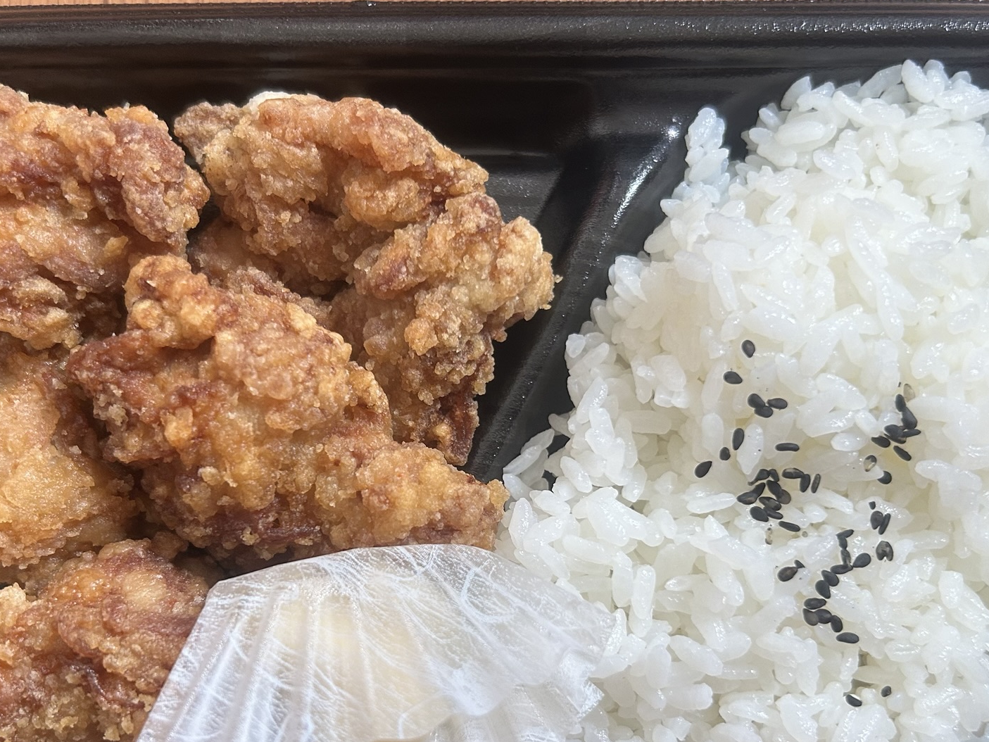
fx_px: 1057
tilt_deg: -88.1
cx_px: 470
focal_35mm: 37
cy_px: 462
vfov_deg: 38.4
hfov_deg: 50.1
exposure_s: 1/82
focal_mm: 5.7
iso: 125
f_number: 1.5
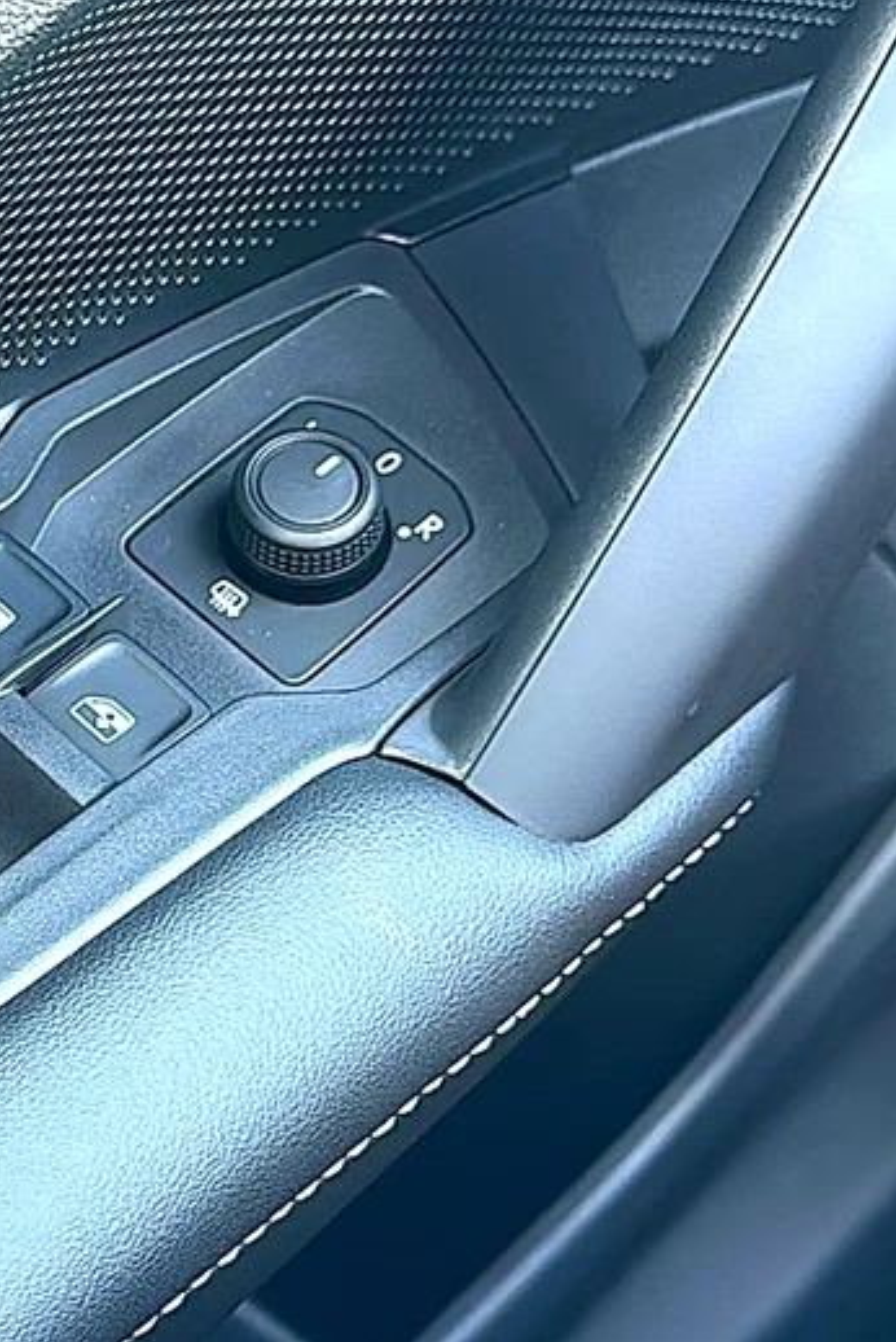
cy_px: 665
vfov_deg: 30.5
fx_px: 2461
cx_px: 5
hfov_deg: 20.0
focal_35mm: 66
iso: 100
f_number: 1.78
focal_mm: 6.86
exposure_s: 1/40
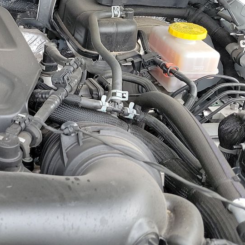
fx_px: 504
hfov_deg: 23.3
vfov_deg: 26.5
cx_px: -96
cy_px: 31
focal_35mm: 63
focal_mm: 6.7
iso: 98
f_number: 1.8
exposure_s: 1/119
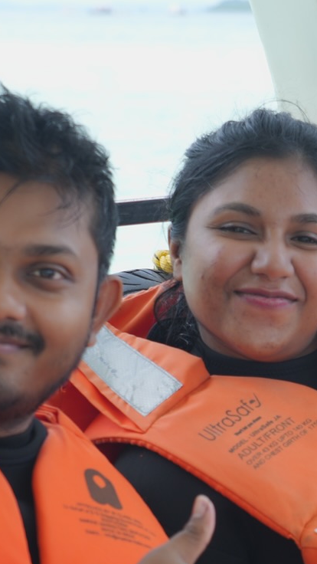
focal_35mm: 148
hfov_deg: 8.2
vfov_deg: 14.5
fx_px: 2212
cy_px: 399
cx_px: 314
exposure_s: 1/250
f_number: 5
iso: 160
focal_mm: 52
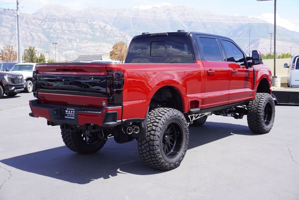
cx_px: 150
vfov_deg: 30.9
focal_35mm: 44
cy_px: 100
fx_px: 361
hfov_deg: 44.9
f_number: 8
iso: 100
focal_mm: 29
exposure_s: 1/100
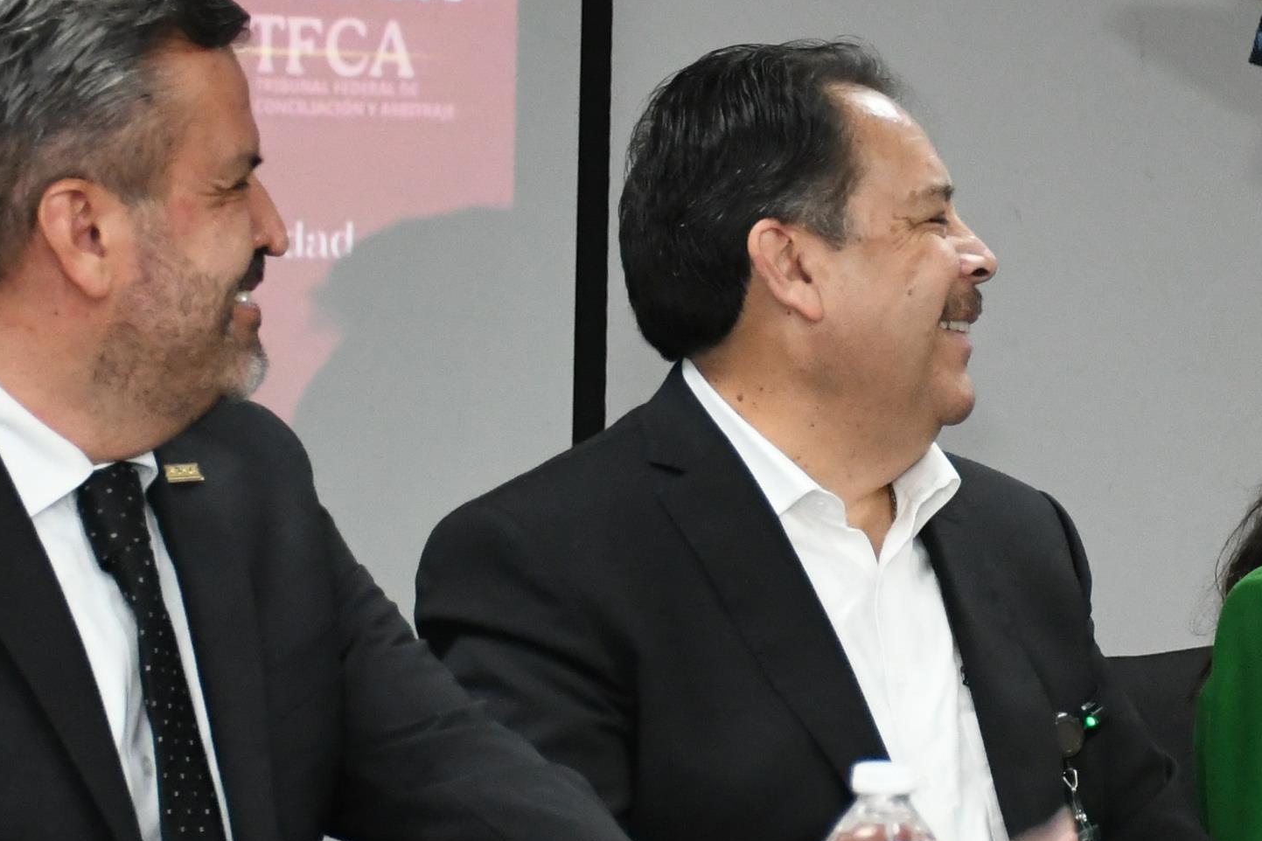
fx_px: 5784
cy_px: 487
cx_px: 1248
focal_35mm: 165
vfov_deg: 8.3
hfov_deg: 12.3
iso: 4000
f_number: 4.2
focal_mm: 38
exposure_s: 1/100
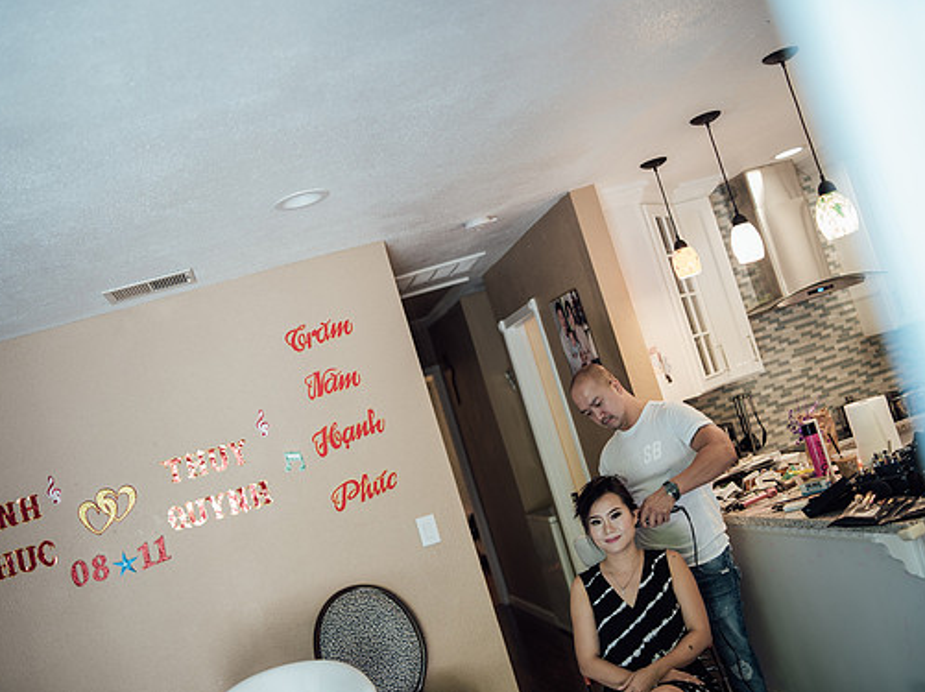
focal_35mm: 39
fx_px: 1041
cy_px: 353
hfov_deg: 47.9
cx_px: 449
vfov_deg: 36.8
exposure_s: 1/160
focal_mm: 35
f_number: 1.4
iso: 400
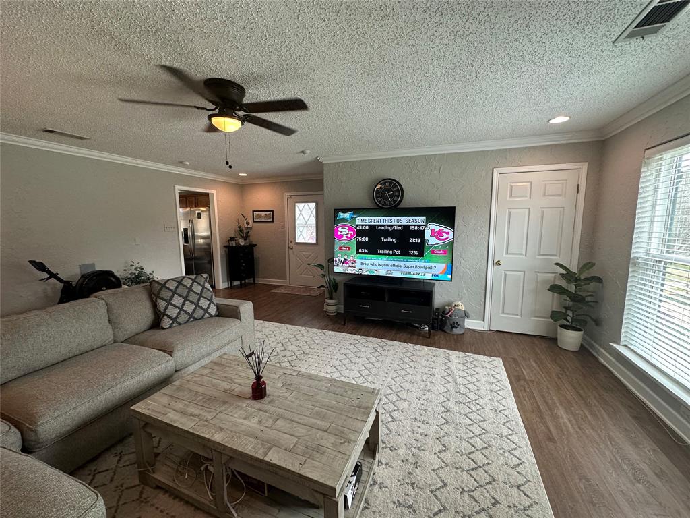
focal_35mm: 14
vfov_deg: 85.7
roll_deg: +0.5
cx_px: 345
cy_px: 259
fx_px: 279
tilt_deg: -8.1
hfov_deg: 102.1
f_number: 2.2
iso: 200
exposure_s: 1/120
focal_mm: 2.22
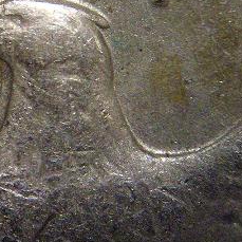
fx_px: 696
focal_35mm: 88
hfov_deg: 19.4
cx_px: 23
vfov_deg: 19.4
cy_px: 28
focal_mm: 6
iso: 200
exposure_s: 1/27.5
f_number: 2.8
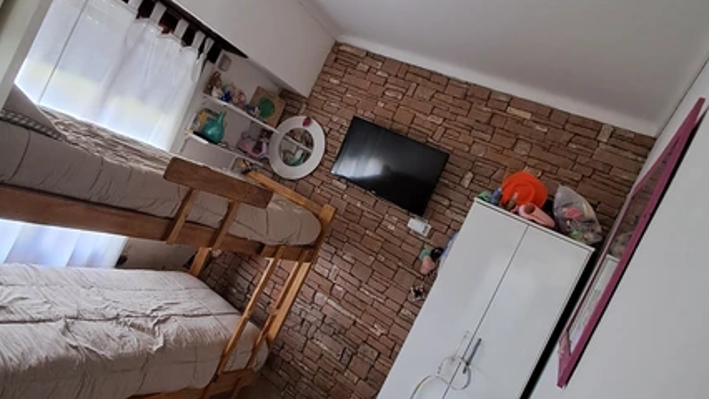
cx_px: 350
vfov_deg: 61.1
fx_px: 339
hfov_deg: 92.6
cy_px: 203
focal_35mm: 18
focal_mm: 1.64
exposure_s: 1/24
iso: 320
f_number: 2.2
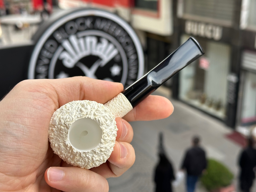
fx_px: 355
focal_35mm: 48
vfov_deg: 30.3
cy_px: 96
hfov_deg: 39.7
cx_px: 128
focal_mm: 6.86
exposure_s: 1/612
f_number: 1.78
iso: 64
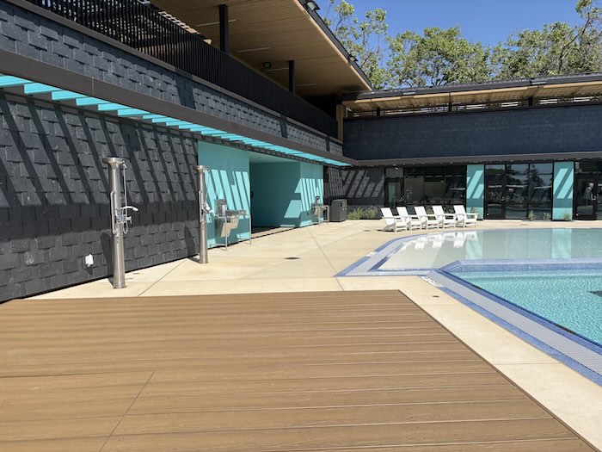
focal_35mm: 26
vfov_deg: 53.1
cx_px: 301
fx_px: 452
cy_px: 226
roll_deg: +1.3
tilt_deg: -4.9
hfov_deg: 67.3
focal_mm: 5.96
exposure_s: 1/5348
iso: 50
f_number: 1.6
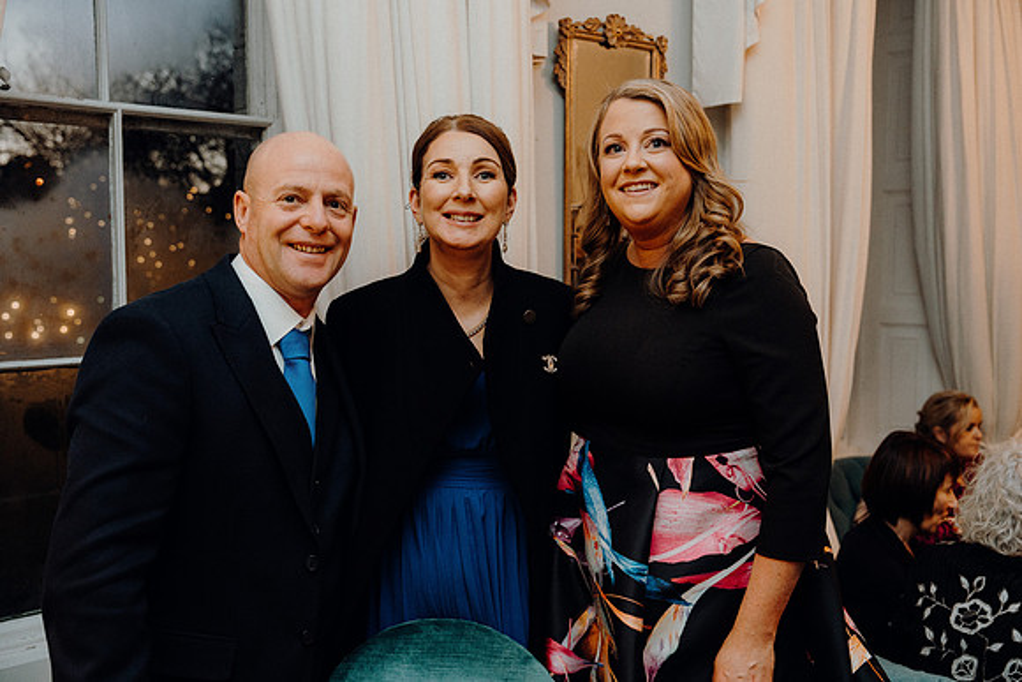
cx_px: 511
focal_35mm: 35
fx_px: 994
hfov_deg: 54.4
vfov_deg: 37.9
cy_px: 341
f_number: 3.5
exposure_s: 1/160
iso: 2500
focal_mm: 35
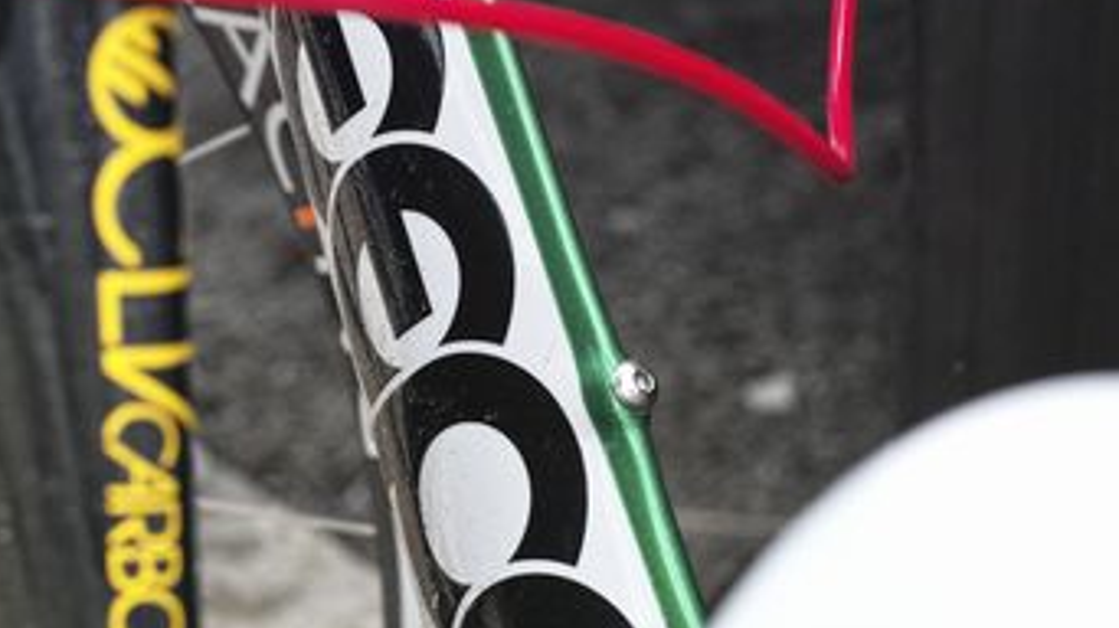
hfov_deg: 23.2
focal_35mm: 92
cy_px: 342
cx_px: 497
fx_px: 2728
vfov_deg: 13.1
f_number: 7.1
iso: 400
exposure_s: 1/100
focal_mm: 50
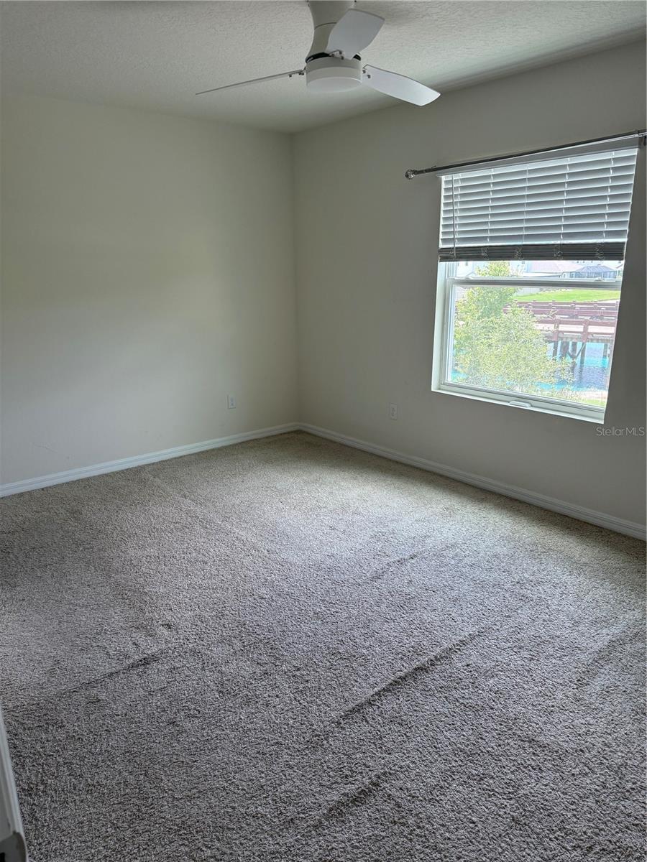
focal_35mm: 24
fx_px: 598
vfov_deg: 71.6
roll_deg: +0.0
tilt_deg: -15.3
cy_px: 431
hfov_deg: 56.8
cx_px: 324
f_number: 1.78
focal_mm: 6.76
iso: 160
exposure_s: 1/240
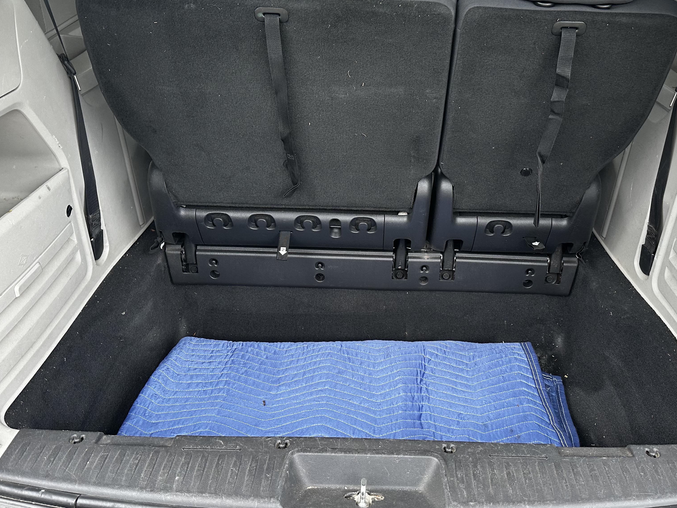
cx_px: 382
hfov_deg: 56.6
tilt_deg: -32.7
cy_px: 235
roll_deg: -2.1
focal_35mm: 32
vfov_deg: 44.1
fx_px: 626
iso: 160
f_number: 1.78
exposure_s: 1/121
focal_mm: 6.86
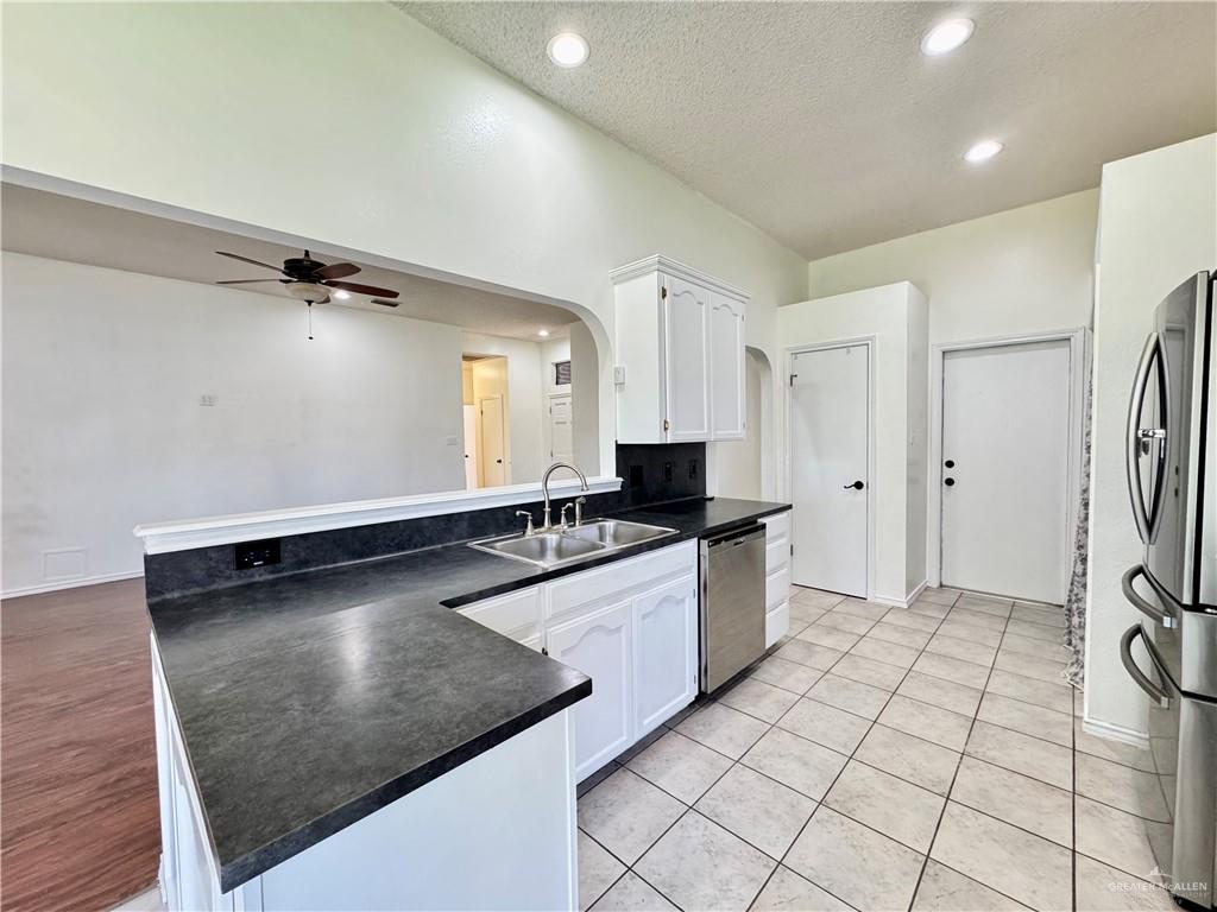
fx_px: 492
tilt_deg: -1.9
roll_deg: +1.2
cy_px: 456
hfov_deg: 102.1
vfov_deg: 85.7
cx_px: 608
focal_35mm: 14
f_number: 2.2
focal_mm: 2.22
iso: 320
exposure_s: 1/60
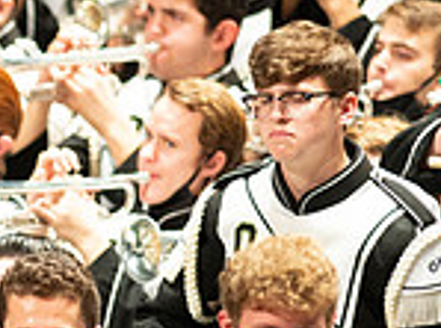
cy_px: 228
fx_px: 14298
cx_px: -290
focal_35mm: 1125
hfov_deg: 1.8
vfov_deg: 1.3
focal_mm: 300
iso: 3200
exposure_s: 1/500
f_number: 2.8
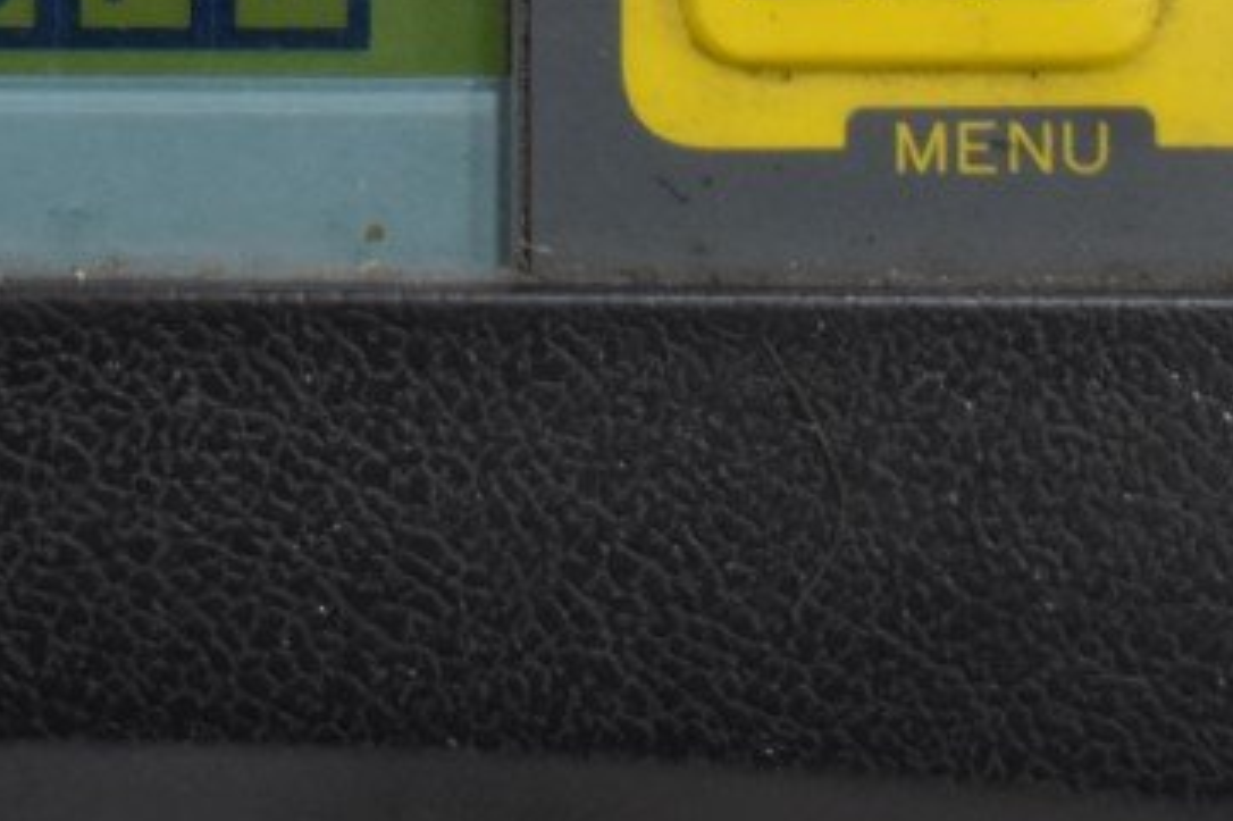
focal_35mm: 169
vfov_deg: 8.0
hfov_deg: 12.1
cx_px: 102
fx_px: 5785
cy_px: -347
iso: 1100
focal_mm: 34
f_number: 4.5
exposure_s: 1/60
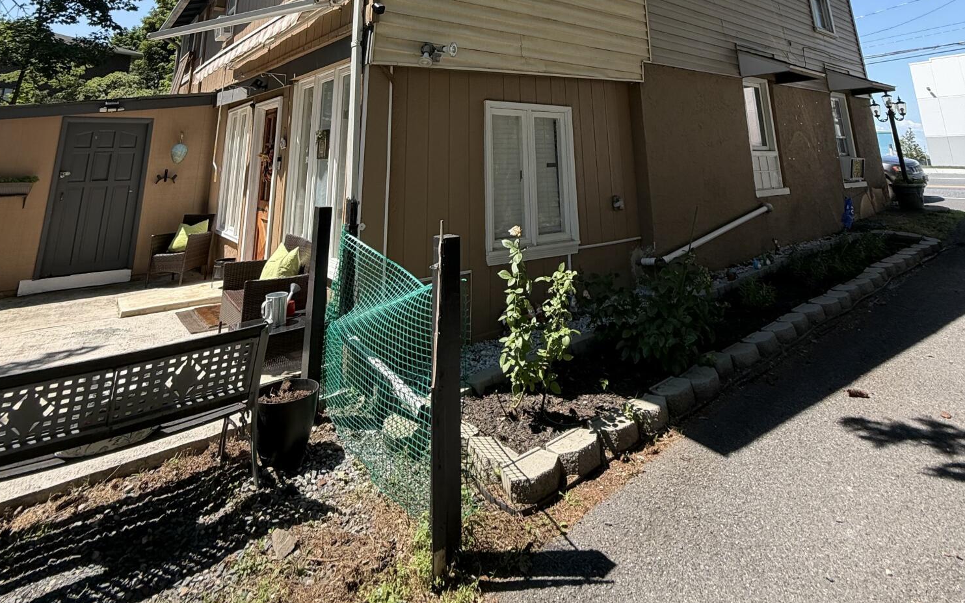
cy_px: 31
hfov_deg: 85.1
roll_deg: +0.3
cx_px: 479
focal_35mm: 20
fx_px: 526
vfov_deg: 50.8
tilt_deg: +14.4
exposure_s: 1/559
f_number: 2.2
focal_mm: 2.22
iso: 40
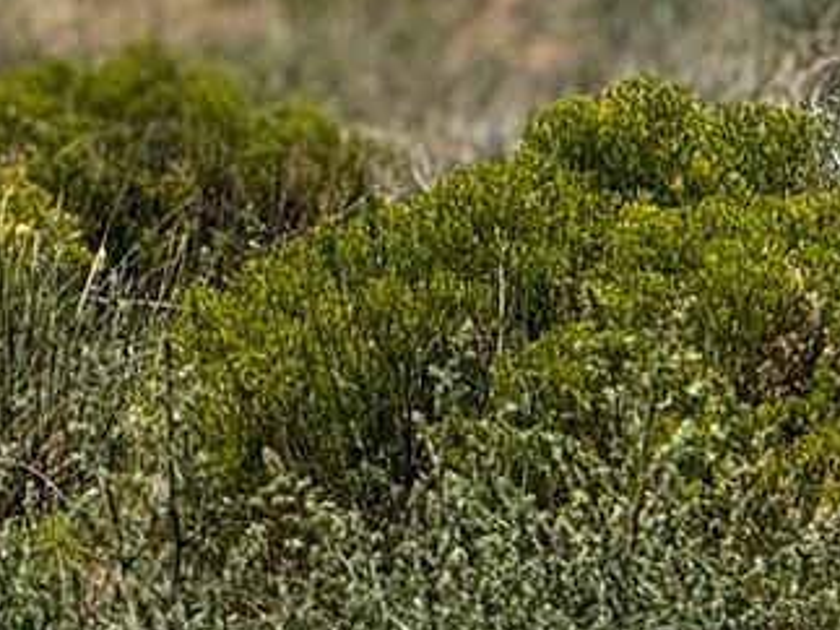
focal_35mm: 594
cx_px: -941
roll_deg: -1.1
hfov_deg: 3.3
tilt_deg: -3.1
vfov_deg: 2.5
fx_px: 14409
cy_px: -377
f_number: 2.8
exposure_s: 1/1650
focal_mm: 15.66
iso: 50
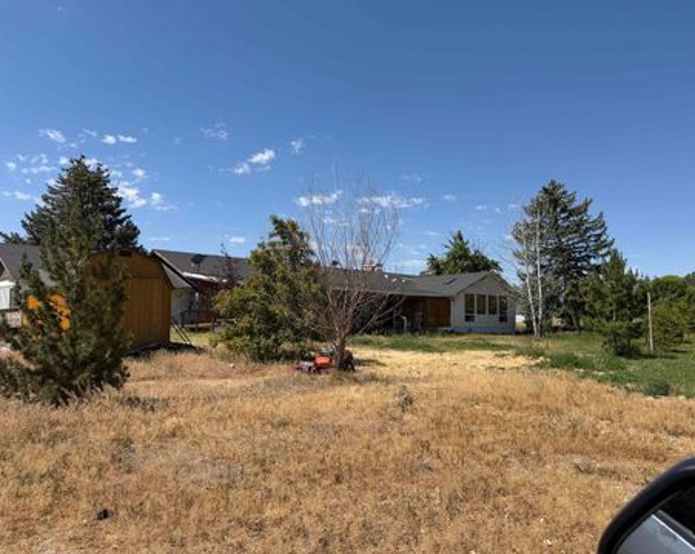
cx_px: 384
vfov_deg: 54.9
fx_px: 534
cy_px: 281
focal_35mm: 26
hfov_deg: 65.9
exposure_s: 1/6173
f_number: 1.78
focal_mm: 6.76
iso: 80
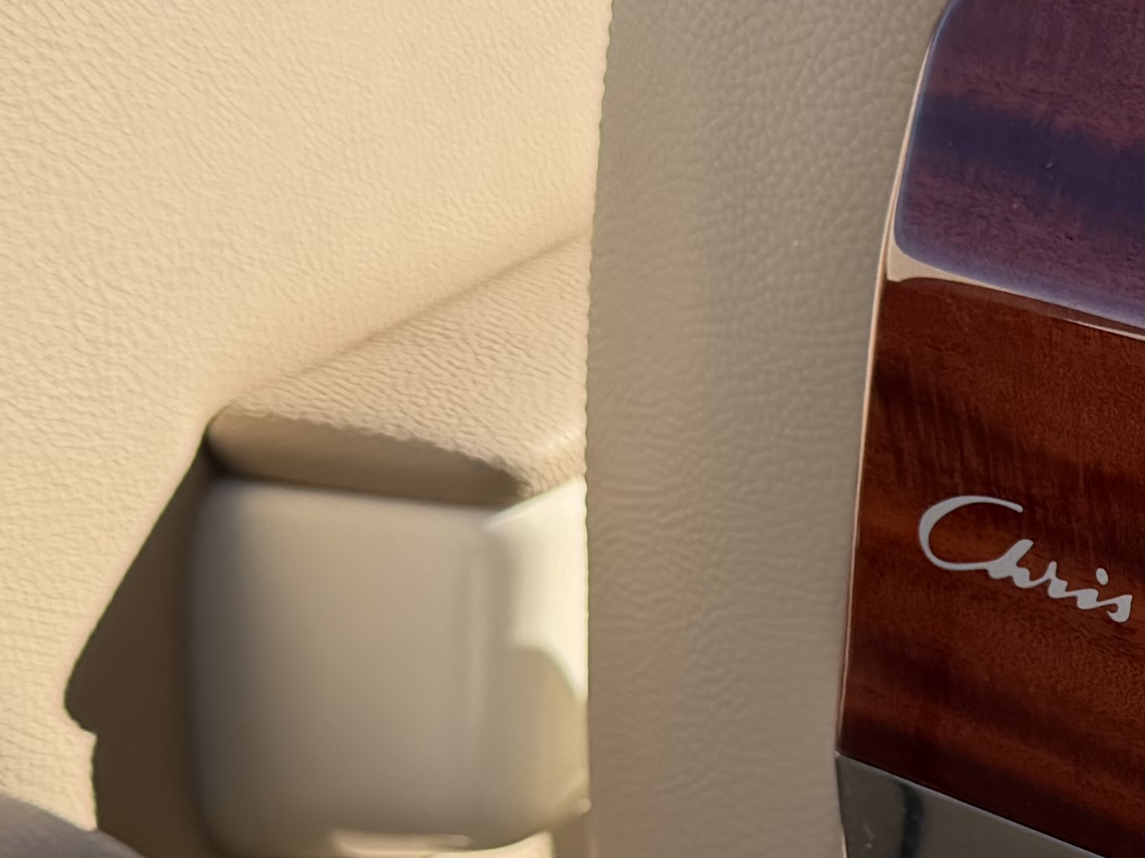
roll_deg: -6.2
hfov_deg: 18.7
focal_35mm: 98
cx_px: 1443
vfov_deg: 15.0
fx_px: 3241
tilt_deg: -16.0
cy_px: 717
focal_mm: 6.76
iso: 100
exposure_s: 1/2703
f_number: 1.78
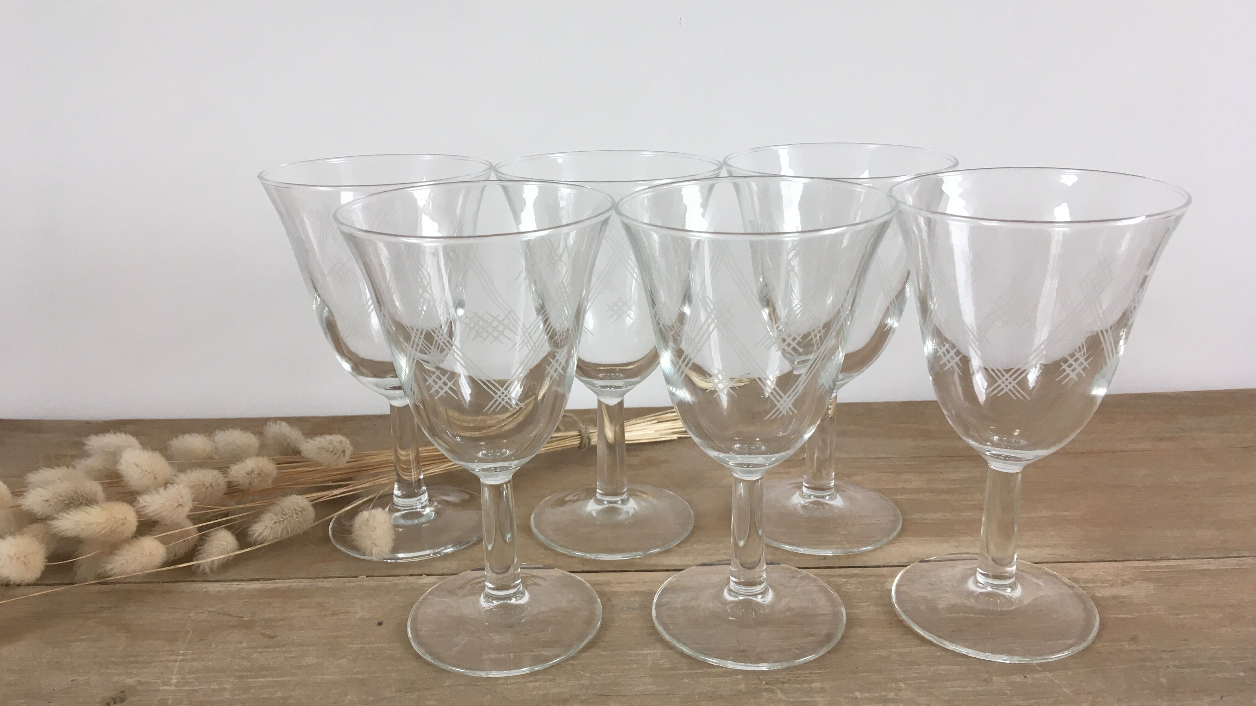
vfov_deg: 36.7
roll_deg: +1.8
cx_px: 621
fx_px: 1066
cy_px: 372
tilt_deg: -15.8
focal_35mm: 32
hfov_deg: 61.0
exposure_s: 1/33
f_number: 2.2
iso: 32
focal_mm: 4.15
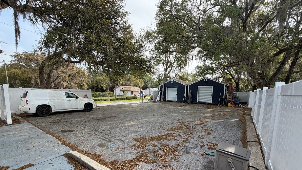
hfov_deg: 99.4
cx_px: 152
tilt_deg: -5.6
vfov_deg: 66.1
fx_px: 128
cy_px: 106
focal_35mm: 16
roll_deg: -0.5
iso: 50
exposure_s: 1/502
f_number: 2.2
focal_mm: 2.22
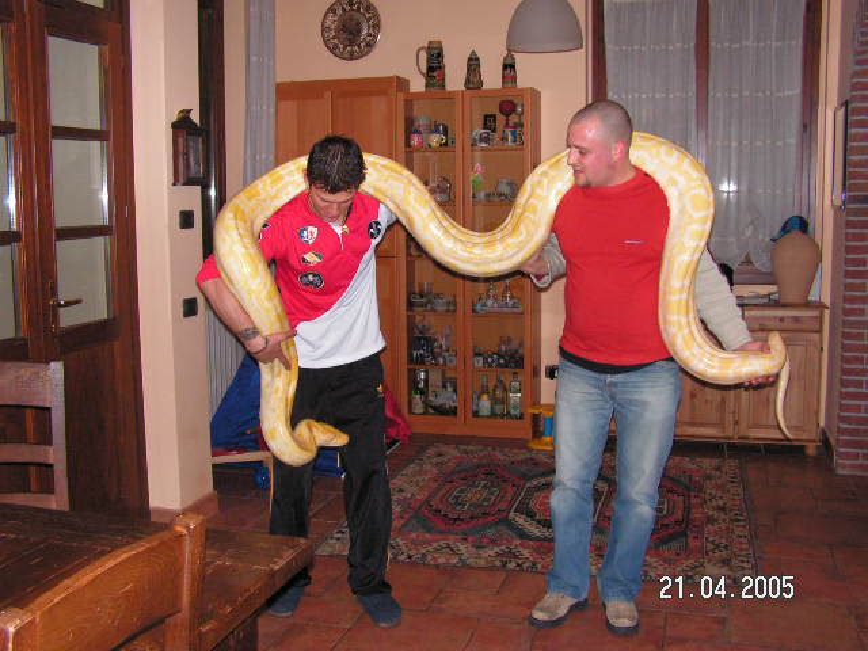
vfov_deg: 37.7
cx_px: 434
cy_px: 326
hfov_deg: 49.0
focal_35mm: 38
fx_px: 953
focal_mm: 6.4
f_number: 3.2
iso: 200
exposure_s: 1/40
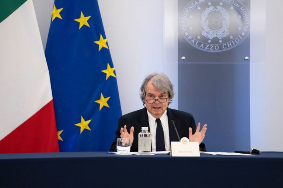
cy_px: 94
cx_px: 142
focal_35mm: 200
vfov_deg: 6.9
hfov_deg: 10.3
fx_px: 1572
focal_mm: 200
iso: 1250
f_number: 2.8
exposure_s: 1/320
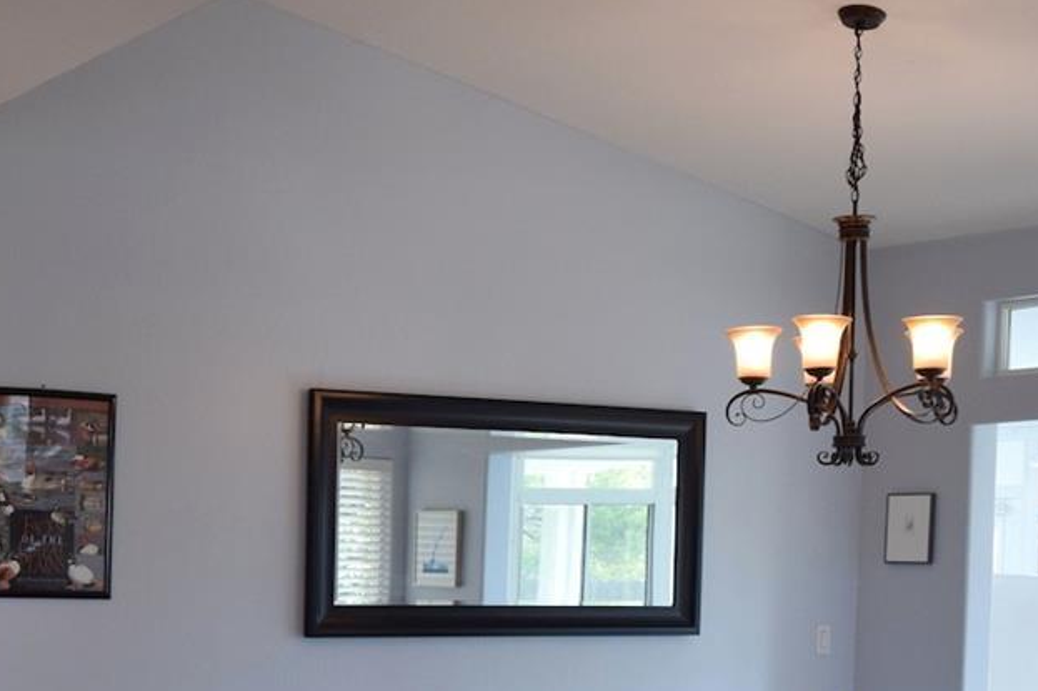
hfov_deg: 28.8
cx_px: -22
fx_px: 1874
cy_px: 693
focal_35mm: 65
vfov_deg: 20.3
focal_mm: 18
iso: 400
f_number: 5
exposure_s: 1/100
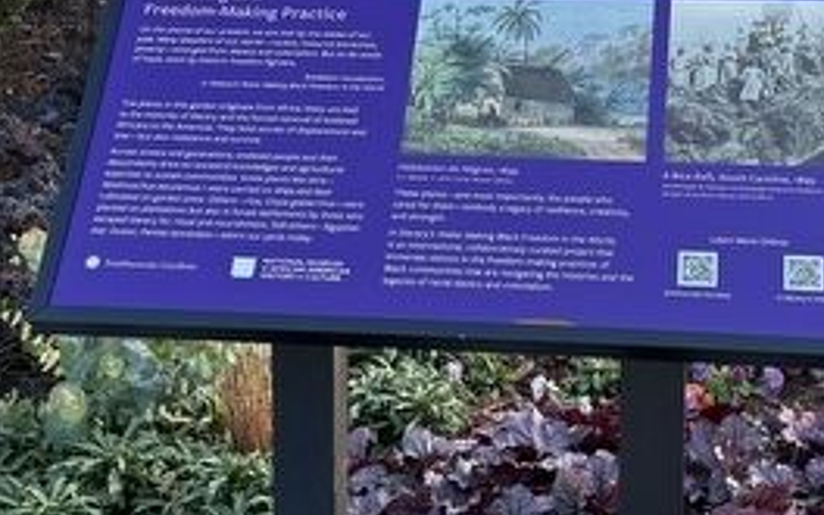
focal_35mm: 77
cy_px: 169
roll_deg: -1.0
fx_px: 1729
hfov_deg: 26.8
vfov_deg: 16.9
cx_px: 484
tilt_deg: -12.8
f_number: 1.78
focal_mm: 6.76
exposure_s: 1/243
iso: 125
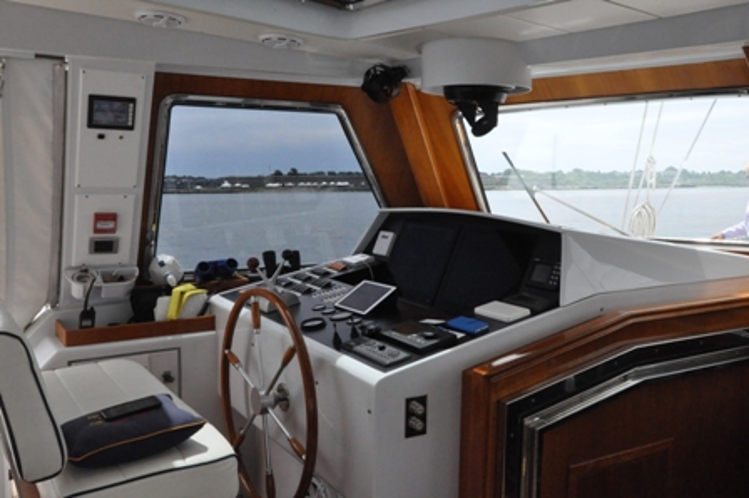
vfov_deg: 36.8
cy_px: 249
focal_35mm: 36
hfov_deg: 53.2
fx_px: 748
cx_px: 374
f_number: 16
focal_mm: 24
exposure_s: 1/1000
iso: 3200
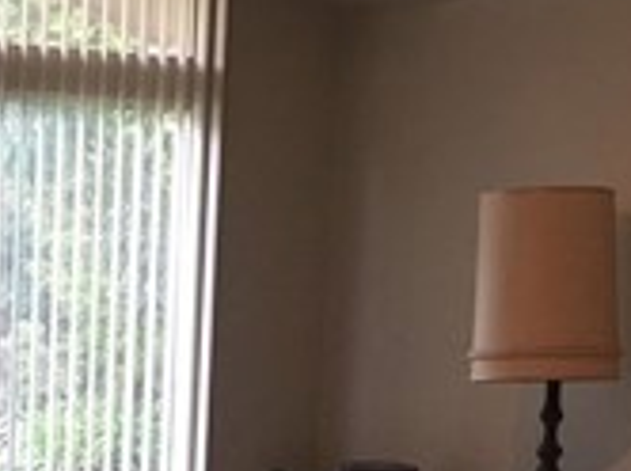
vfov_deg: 13.0
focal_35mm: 112
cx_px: 49
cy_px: 509
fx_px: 2039
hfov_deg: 17.3
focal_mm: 4.15
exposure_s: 1/15
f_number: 2.2
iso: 32
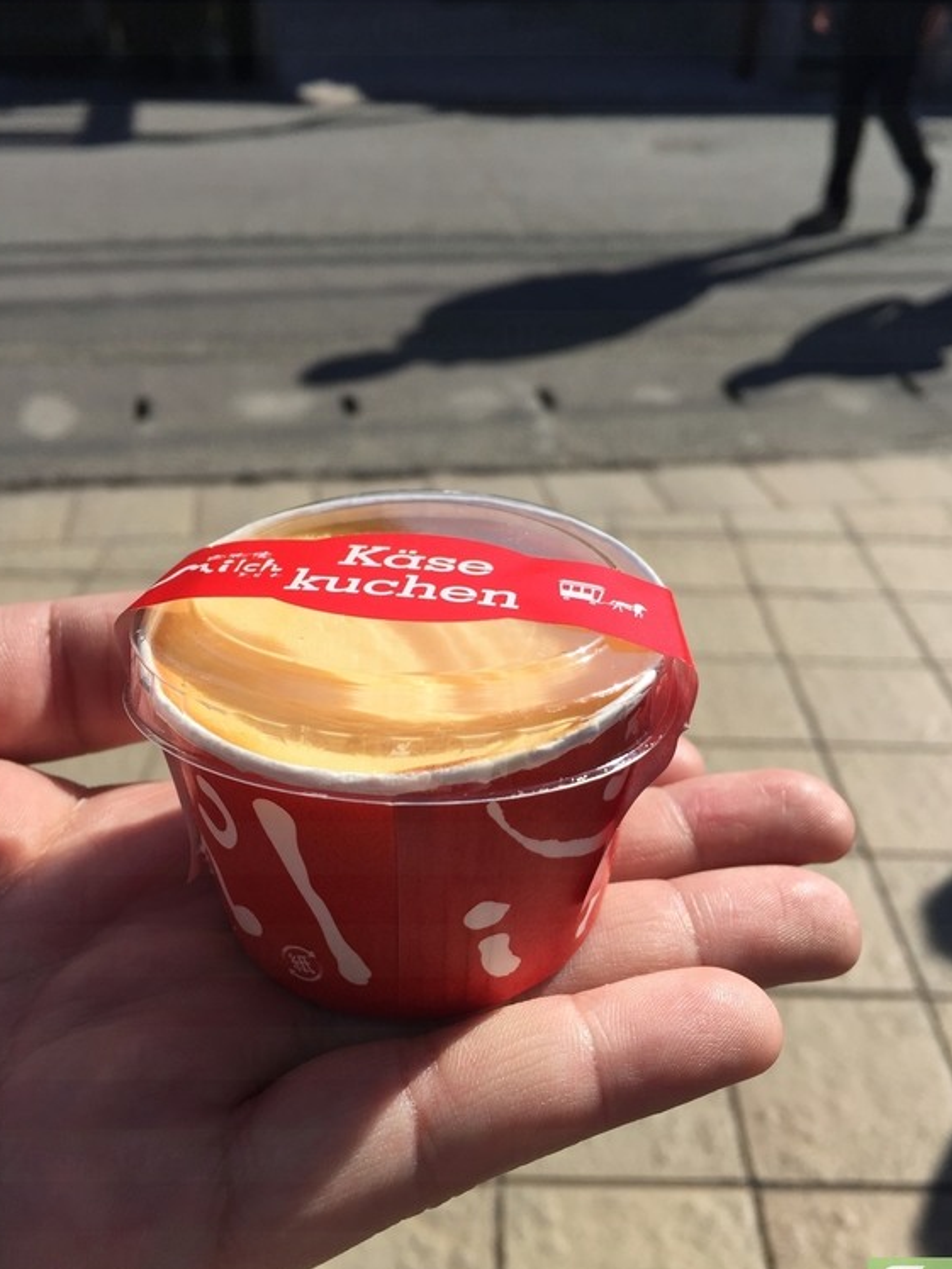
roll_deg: -1.4
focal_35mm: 31
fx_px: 1137
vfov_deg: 58.3
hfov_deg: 45.4
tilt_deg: -33.5
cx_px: 487
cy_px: 657
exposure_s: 1/2083
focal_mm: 4.15
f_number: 2.2
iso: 32
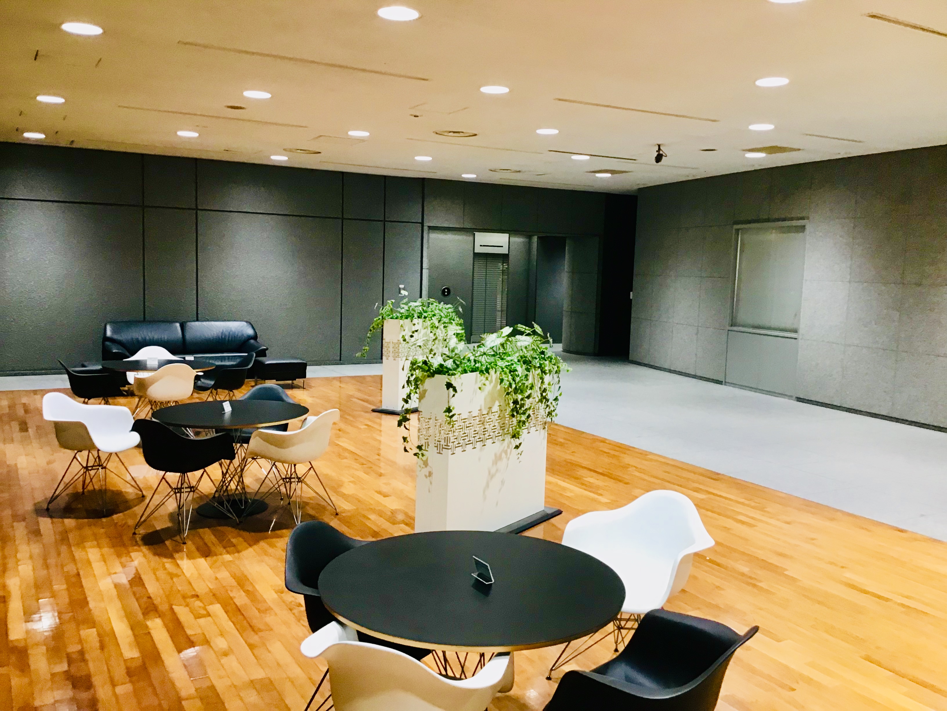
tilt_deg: -5.4
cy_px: 356
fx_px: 848
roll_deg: -1.4
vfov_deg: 45.4
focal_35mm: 31
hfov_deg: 58.4
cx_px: 474
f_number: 2.4
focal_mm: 3.3
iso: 100
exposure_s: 1/30
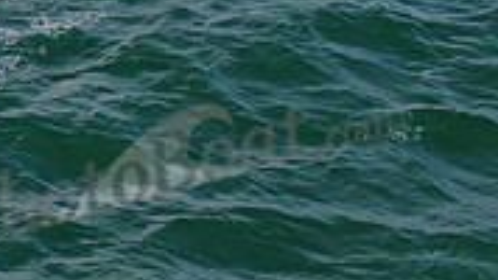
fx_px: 2244
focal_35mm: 170
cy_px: 49
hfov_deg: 12.2
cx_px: -210
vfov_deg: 7.1
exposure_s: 1/800
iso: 100
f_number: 3.8
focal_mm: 8.6
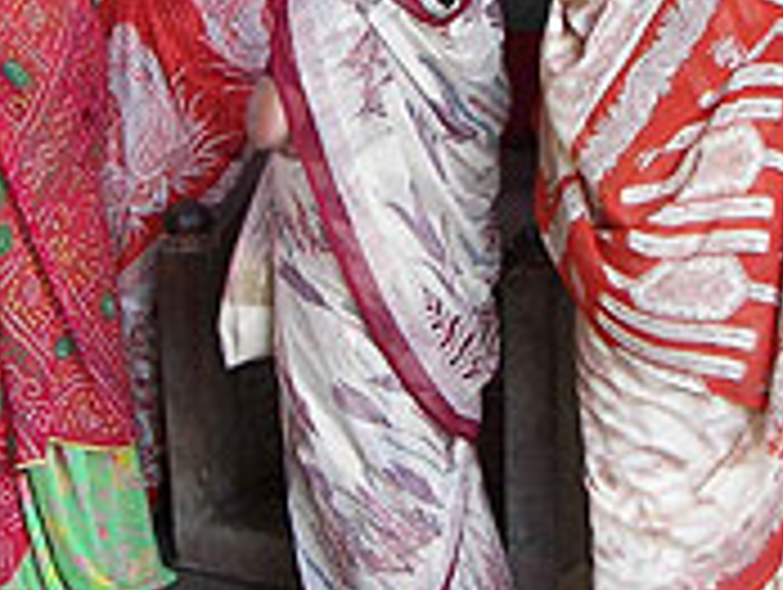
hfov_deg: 21.0
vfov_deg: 15.8
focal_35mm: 93
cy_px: 99
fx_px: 2107
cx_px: 450
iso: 50
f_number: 2.8
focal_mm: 6
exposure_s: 1/30
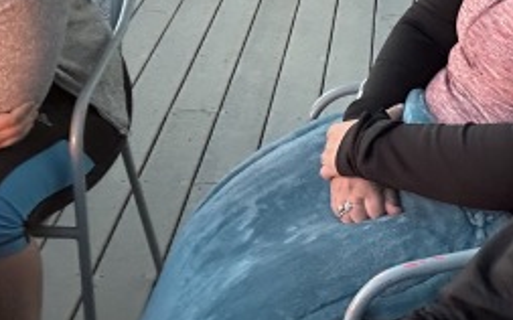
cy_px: -24
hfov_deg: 26.6
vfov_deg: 16.5
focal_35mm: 77
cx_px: 355
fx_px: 1076
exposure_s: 1/40
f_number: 1.9
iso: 400
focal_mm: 2.69
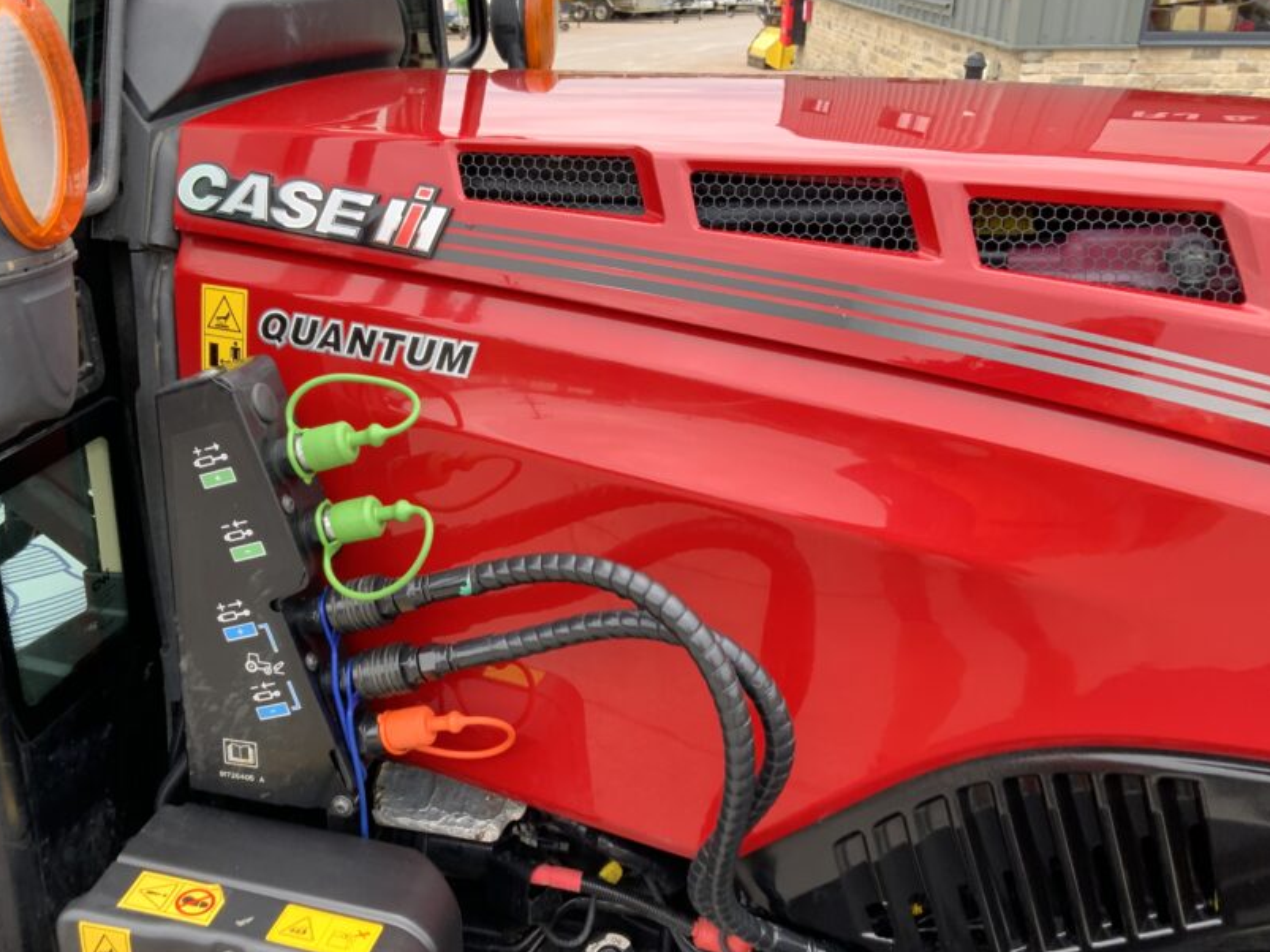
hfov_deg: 49.9
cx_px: 520
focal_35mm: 37
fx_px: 1357
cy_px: 598
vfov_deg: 38.4
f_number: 1.8
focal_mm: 3
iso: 25
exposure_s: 1/122
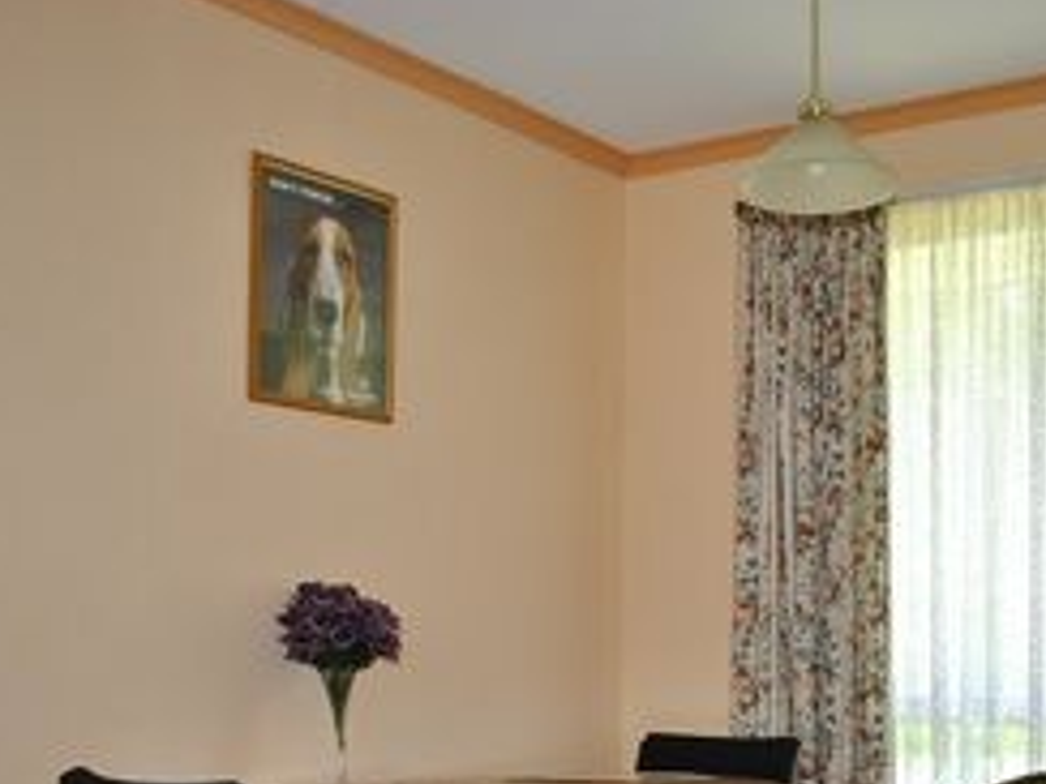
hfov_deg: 38.0
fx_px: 1511
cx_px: 639
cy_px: 658
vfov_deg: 28.3
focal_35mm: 50
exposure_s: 1/60
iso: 200
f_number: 3.5
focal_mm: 18
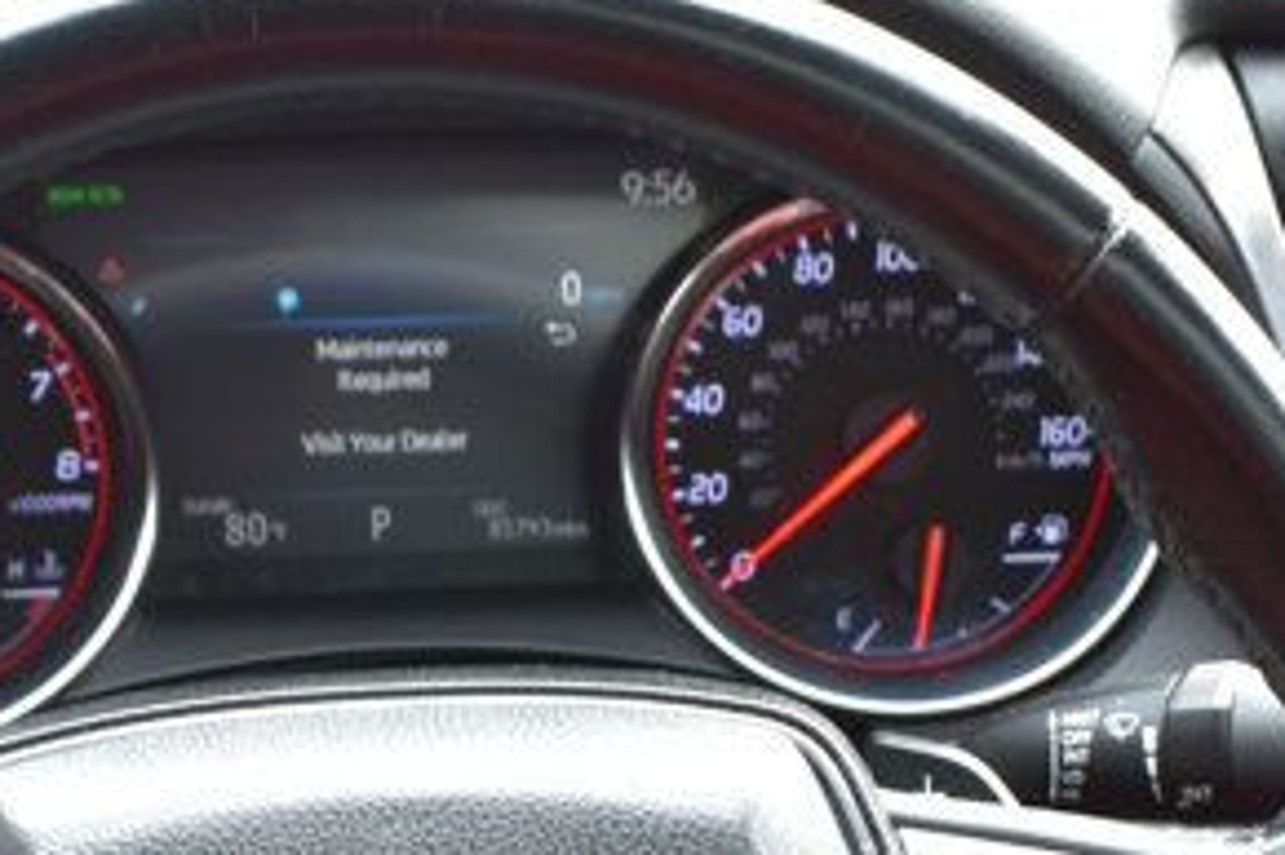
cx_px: 443
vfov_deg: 11.0
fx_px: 4344
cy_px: 1094
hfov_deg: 16.8
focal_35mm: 122
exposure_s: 1/30
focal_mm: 23
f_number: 7.1
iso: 400
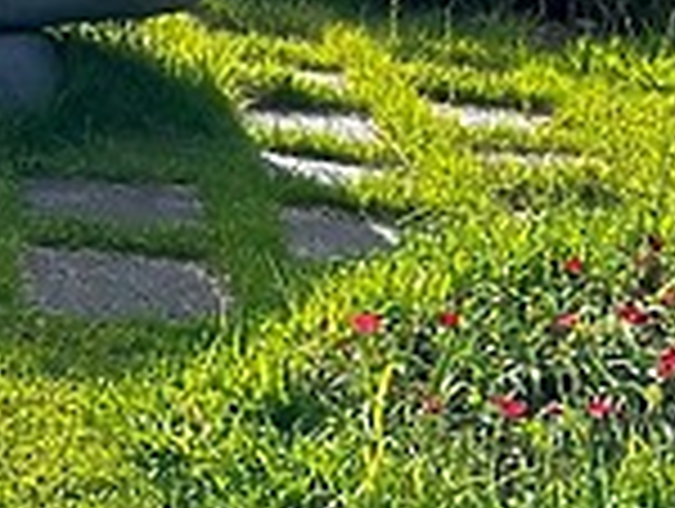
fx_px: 2246
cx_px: -94
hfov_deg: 16.5
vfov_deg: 11.9
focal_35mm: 115
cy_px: -423
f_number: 1.78
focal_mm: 6.86
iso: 80
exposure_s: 1/3155
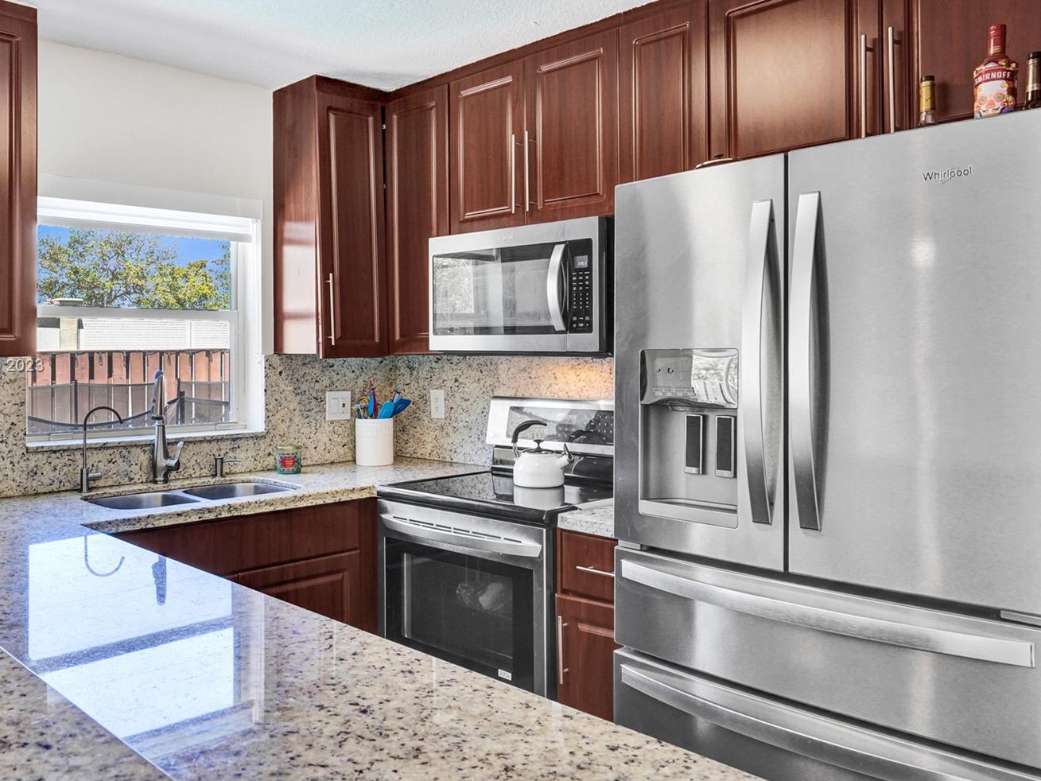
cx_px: 425
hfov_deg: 64.8
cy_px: 367
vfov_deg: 51.3
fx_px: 812
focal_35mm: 27
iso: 1600
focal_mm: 23
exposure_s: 1/100
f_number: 13
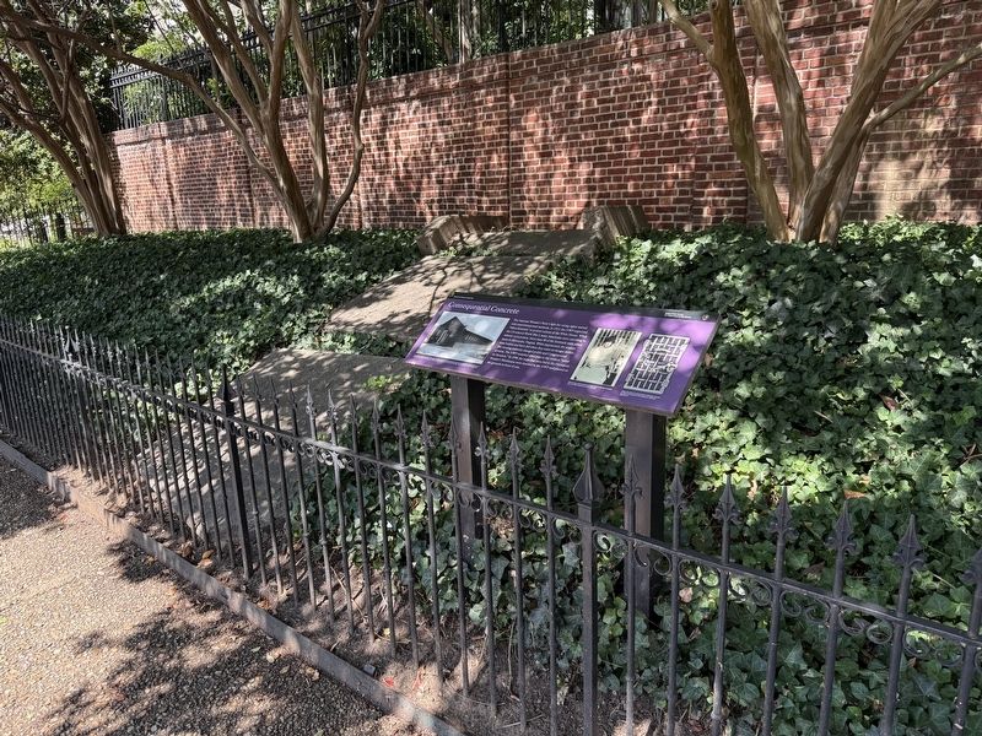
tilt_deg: -12.8
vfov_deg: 56.8
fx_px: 681
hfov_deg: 71.6
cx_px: 491
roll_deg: +0.5
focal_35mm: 24
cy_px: 368
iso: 100
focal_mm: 6.76
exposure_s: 1/461
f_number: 1.78
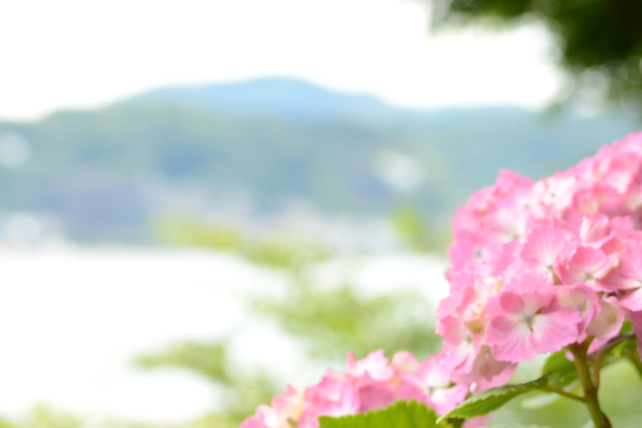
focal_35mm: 236
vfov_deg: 5.8
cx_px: 32
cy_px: 449
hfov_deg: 8.7
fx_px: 4212
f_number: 5.6
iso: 400
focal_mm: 65
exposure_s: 1/320
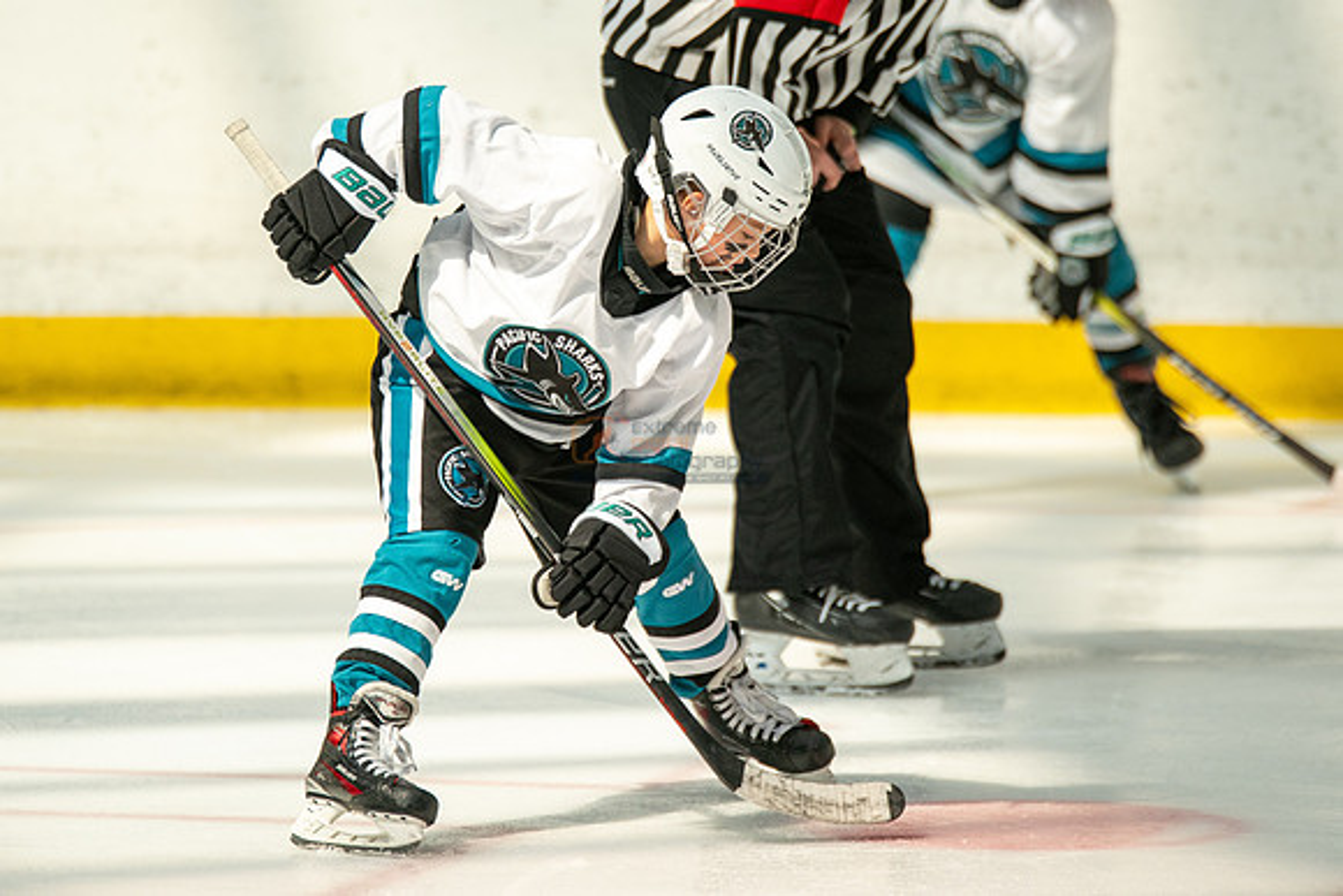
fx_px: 15385
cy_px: 352
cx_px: 551
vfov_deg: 3.3
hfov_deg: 5.0
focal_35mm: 412
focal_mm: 300
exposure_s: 1/6400
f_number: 3.2
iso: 1600
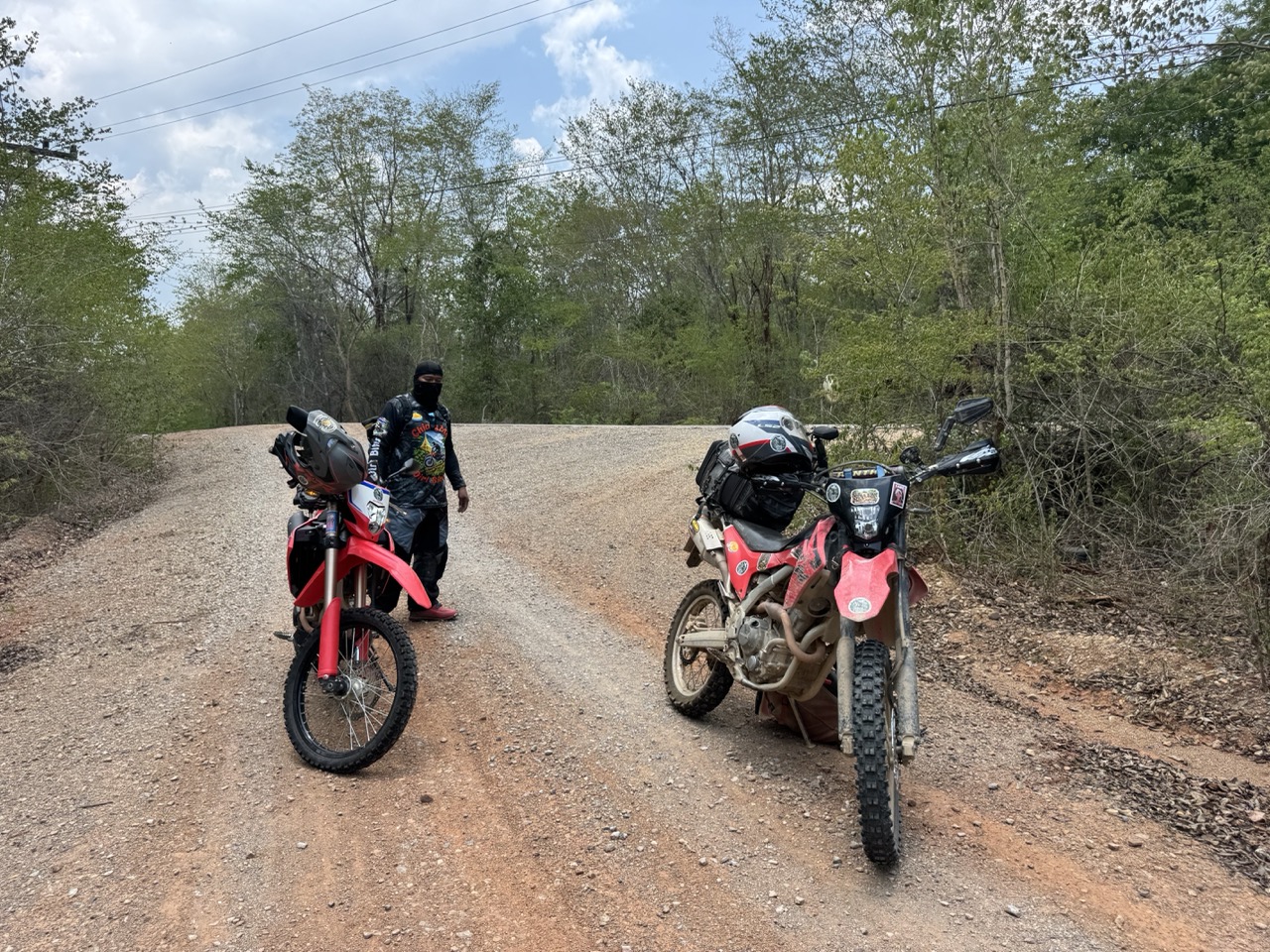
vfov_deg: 56.8
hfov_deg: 71.6
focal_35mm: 24
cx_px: 635
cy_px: 476
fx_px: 881
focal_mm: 6.76
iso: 80
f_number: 1.78
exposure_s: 1/1678
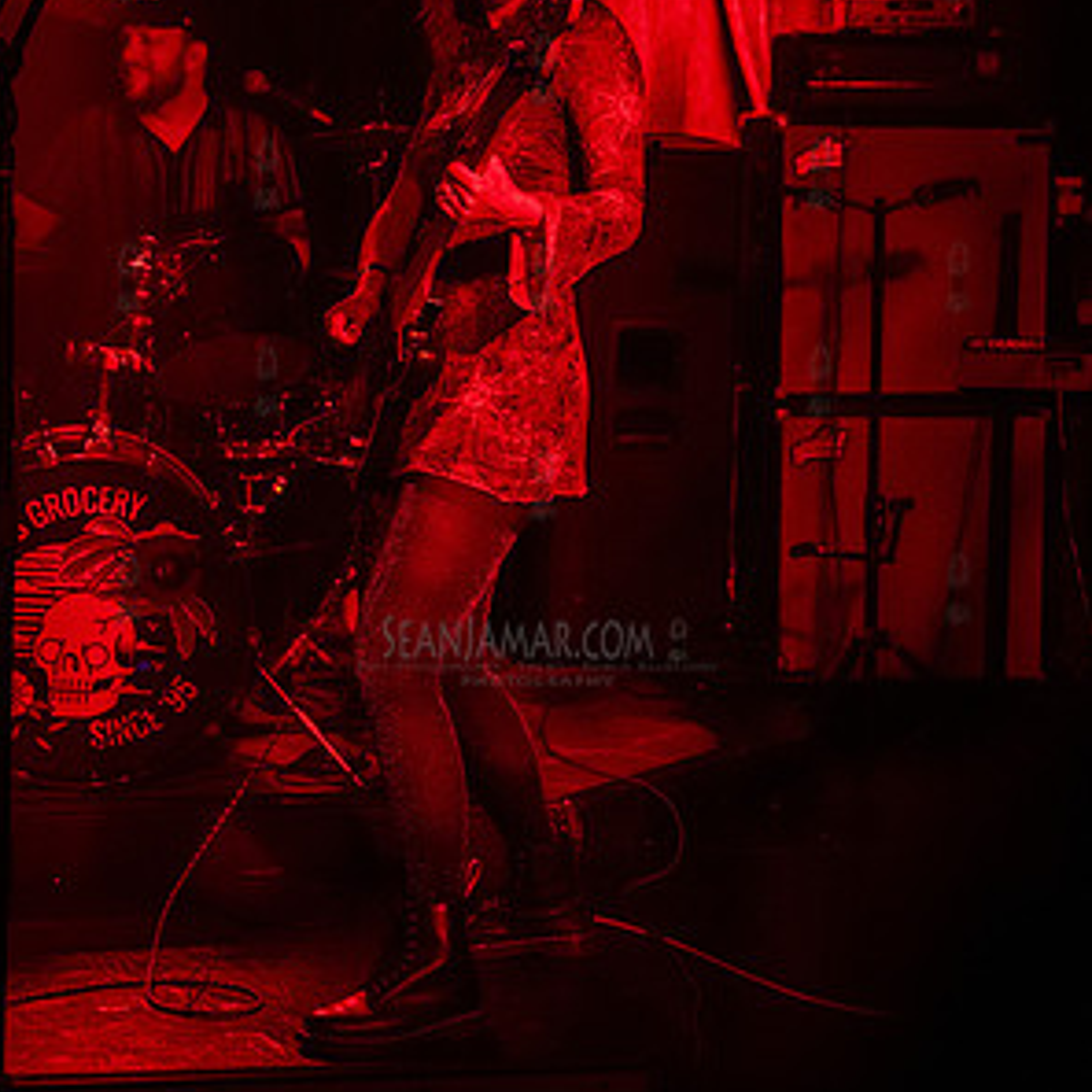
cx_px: 542
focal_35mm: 80
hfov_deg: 21.7
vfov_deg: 21.5
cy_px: 277
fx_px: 2855
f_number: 3.2
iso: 16000
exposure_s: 1/320
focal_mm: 62
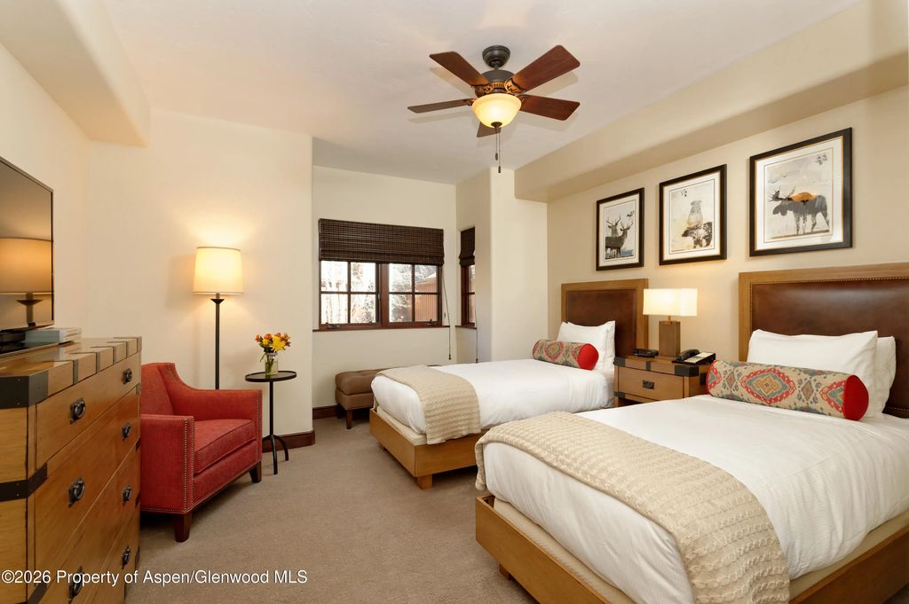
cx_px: 454
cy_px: 302
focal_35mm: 17
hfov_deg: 93.3
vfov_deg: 70.3
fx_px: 429
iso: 640
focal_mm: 17
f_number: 6.3
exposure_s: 1/160
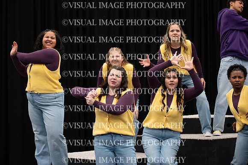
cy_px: 82
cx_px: 124
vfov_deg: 11.5
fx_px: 819
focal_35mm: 119
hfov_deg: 17.2
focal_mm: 119
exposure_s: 1/160
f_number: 6.3
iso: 8000
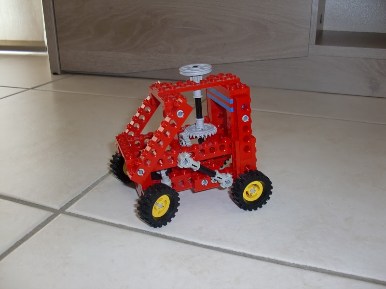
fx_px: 401
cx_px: 193
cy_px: 144
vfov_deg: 39.7
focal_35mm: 36
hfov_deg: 51.4
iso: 64
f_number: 2.8
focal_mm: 6.3
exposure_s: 1/60
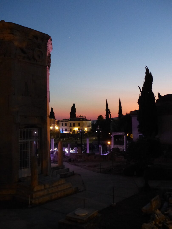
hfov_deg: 39.7
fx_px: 239
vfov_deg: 51.4
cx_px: 86
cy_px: 114
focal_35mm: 36
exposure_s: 1/15
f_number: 2.8
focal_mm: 6.4
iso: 800
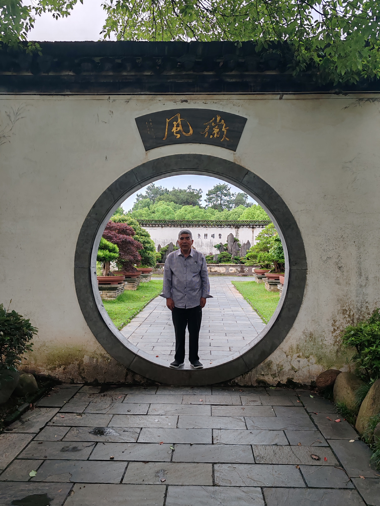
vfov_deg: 58.4
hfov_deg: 45.4
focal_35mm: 31
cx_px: 190
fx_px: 454
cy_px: 253
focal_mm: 6.12
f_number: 1.9
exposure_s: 1/280
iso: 50
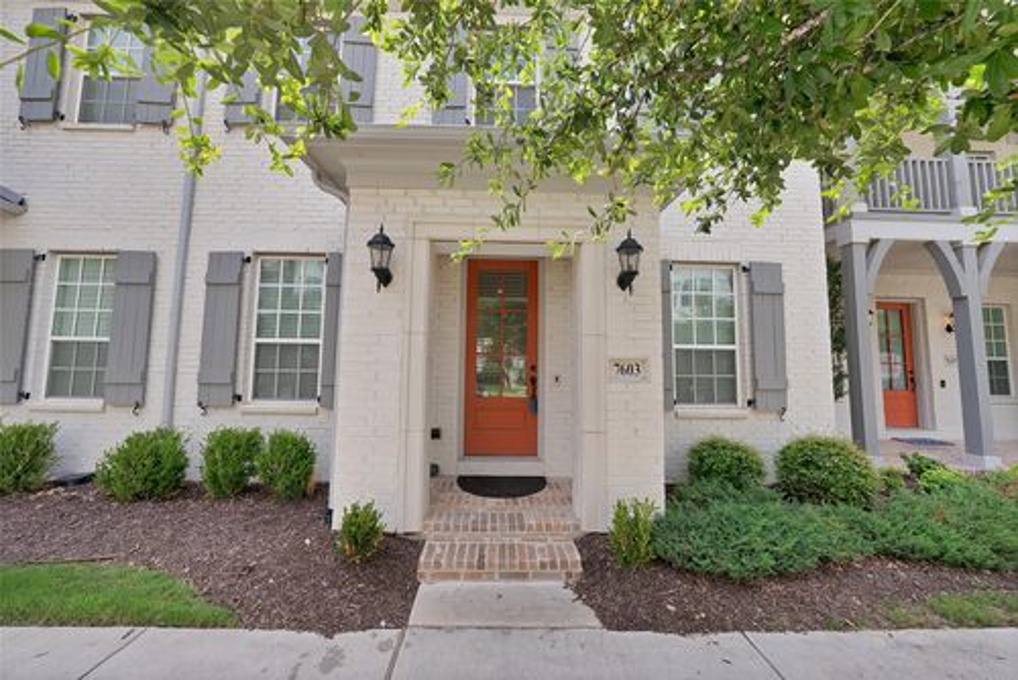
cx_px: 509
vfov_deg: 90.1
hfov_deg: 112.6
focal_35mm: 12
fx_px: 340
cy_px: 340
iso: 640
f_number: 9
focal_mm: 12
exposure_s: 1/100
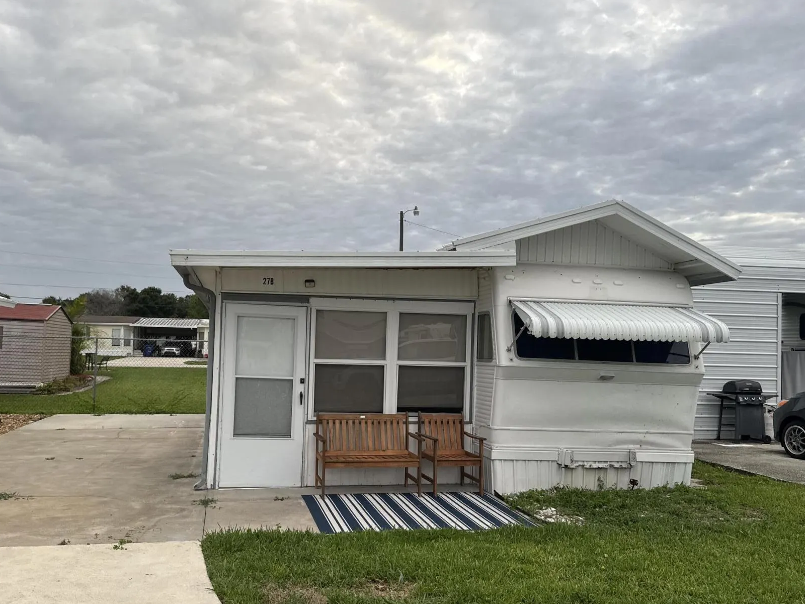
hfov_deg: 59.8
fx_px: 698
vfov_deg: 46.8
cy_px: 327
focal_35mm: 30
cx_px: 353
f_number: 1.78
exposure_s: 1/360
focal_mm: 6.76
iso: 80
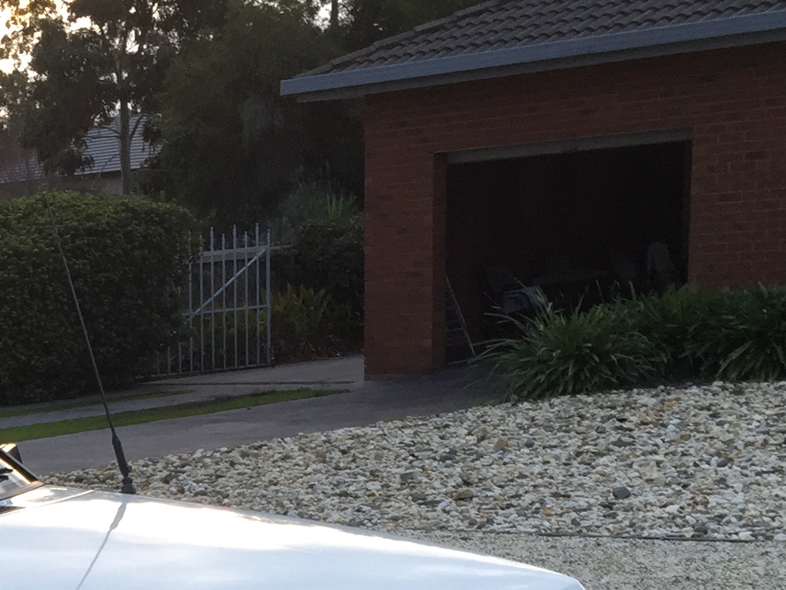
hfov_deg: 20.1
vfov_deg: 15.6
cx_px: -245
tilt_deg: -16.0
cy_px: 821
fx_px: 2021
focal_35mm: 89
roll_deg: +5.7
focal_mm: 4.15
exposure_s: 1/100
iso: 40
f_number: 2.2
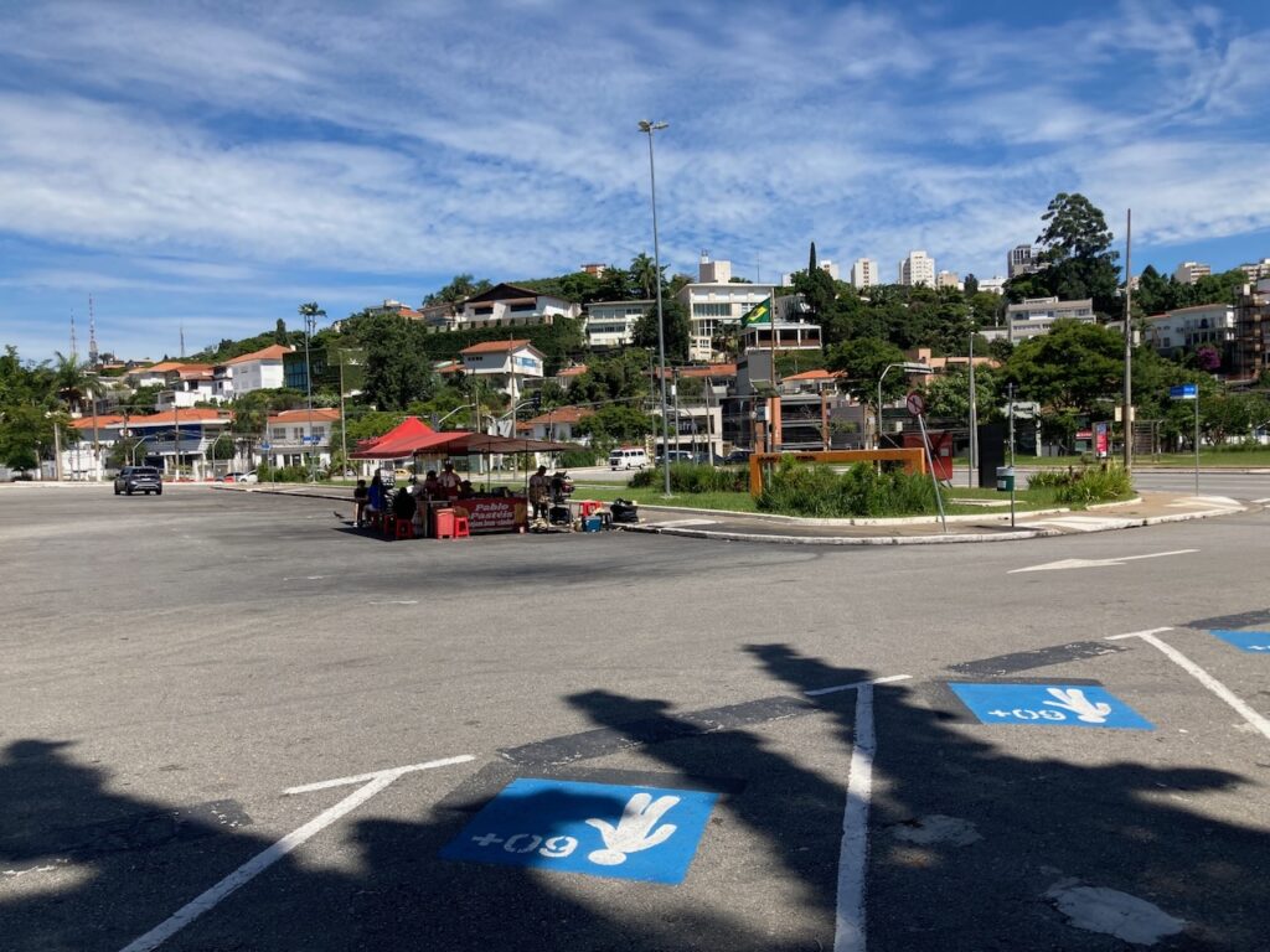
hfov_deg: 63.4
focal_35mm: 28
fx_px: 1027
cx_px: 635
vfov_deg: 49.7
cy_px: 476
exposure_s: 1/2404
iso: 20
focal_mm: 3.99
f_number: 1.8
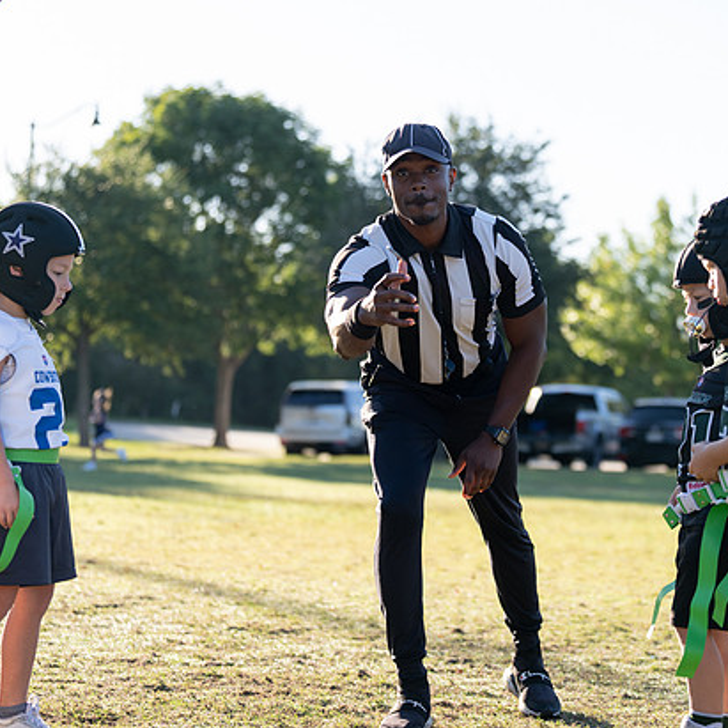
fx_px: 2141
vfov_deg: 19.3
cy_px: 365
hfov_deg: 19.3
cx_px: 427
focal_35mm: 90
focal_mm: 70
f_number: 2.8
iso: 200
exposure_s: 1/1000
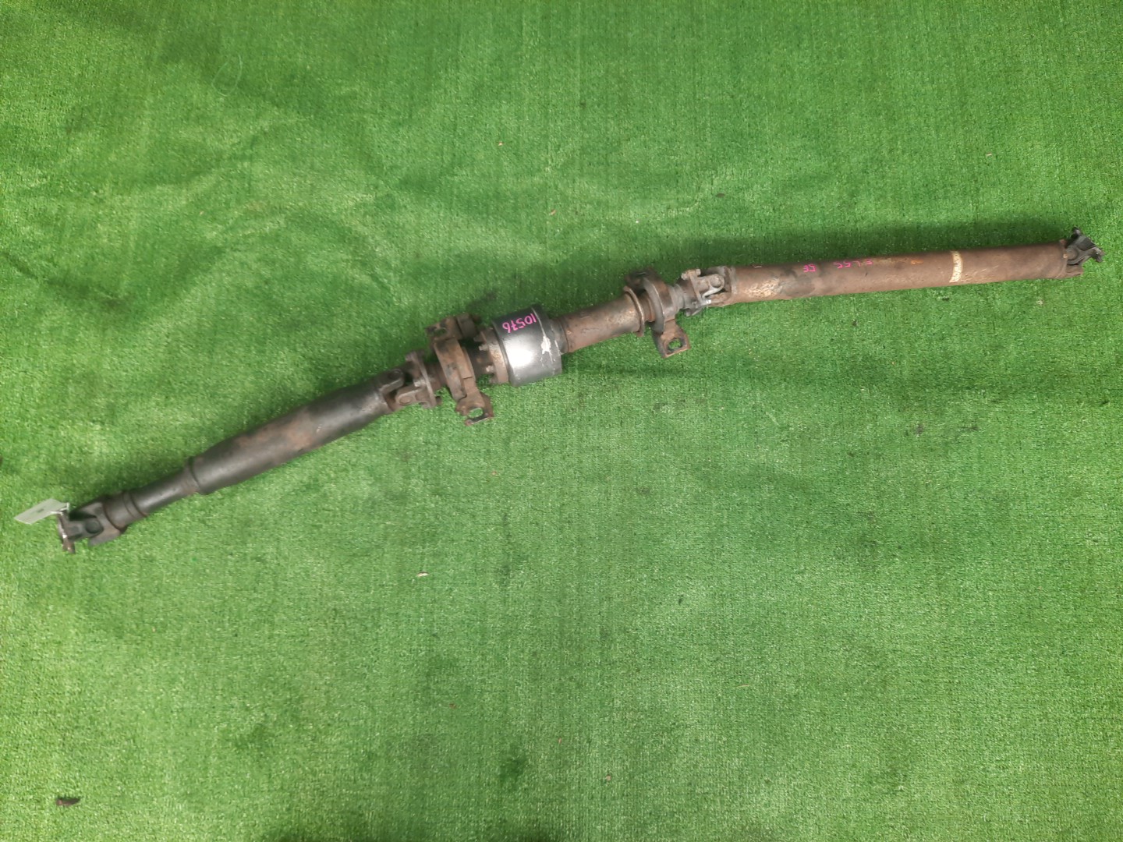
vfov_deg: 54.9
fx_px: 811
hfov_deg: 69.4
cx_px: 562
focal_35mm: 25
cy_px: 421
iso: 151
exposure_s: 1/50
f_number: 2
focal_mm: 4.6
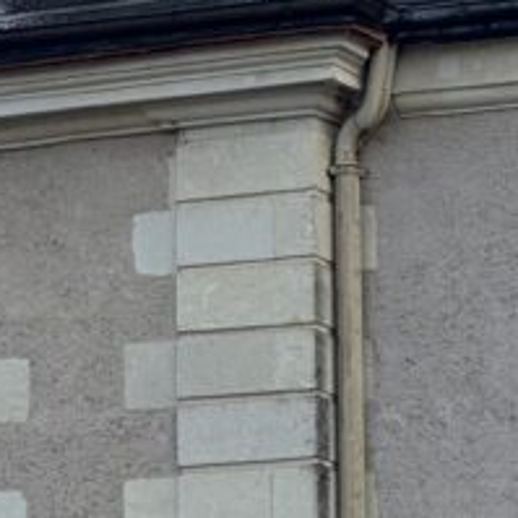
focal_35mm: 351
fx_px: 5942
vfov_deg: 4.9
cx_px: -224
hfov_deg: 5.0
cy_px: -518
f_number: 2.8
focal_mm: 9
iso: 32
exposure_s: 1/334
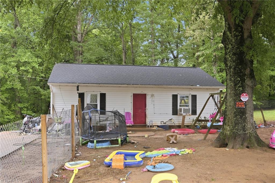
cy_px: 92
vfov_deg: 36.8
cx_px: 138
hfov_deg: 53.2
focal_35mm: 36
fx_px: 275
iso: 640
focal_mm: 24
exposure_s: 1/125
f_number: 5.6
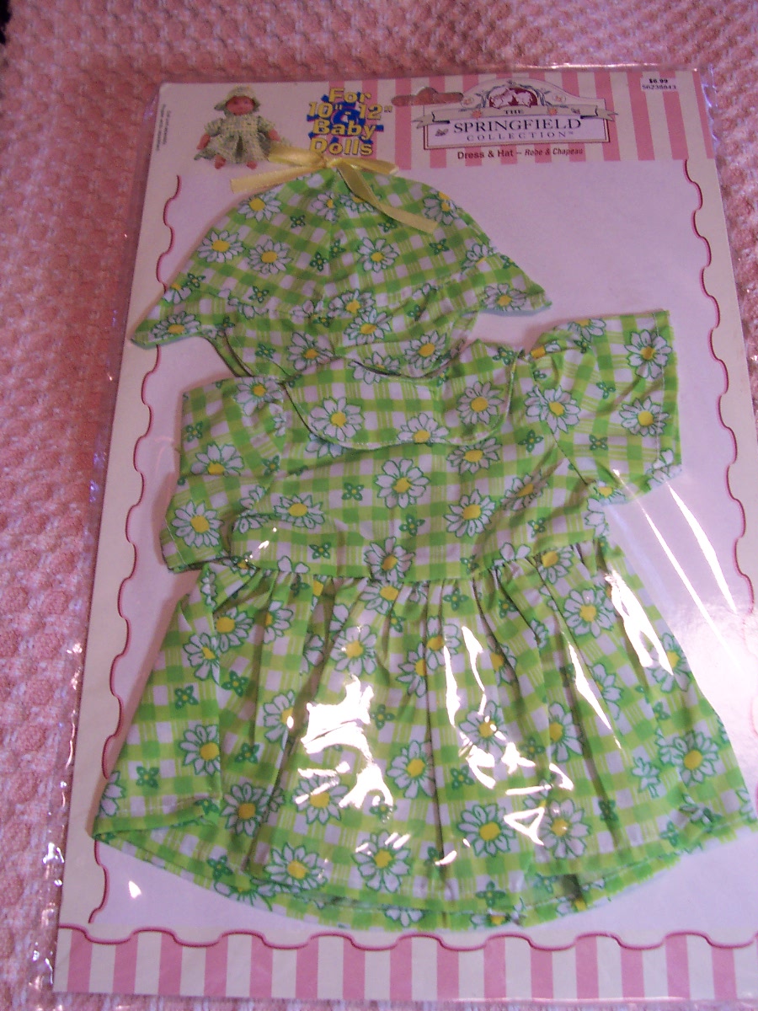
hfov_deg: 38.7
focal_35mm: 37
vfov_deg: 50.1
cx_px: 379
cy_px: 506
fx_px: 1080
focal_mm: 5.6
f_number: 2.8
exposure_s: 1/30
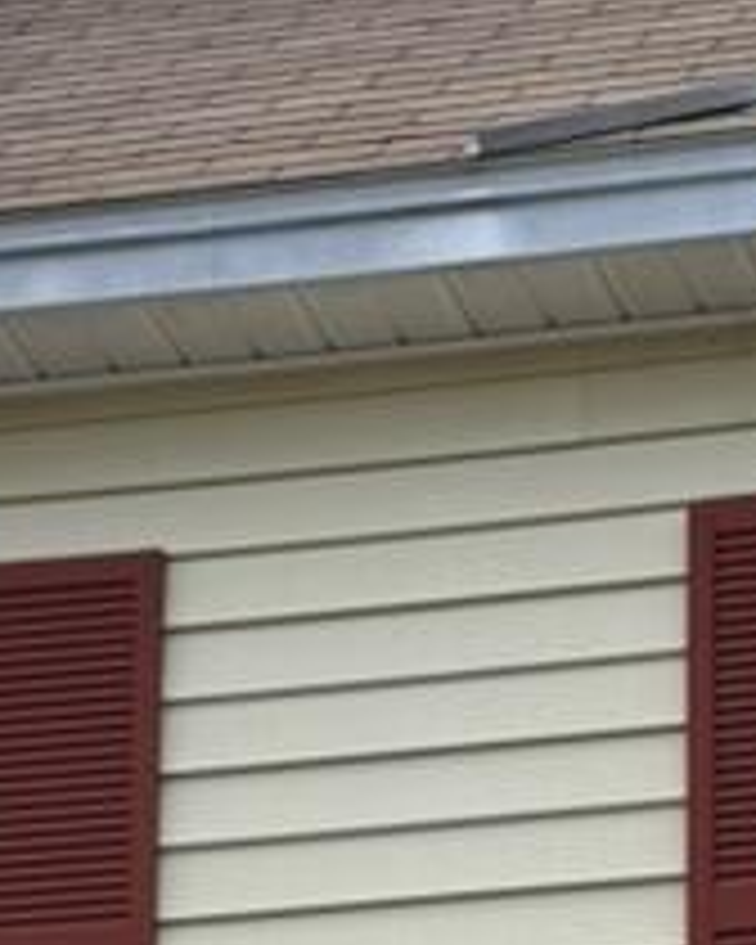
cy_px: 1858
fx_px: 6405
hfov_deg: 6.8
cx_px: 392
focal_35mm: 229
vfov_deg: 8.1
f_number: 1.78
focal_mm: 6.76
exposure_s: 1/2494
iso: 80
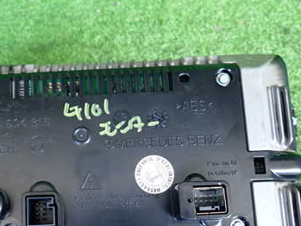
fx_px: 374
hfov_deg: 42.7
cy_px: 179
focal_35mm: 43
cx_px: 83
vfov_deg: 32.7
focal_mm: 4.5
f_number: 2
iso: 250
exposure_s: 1/30
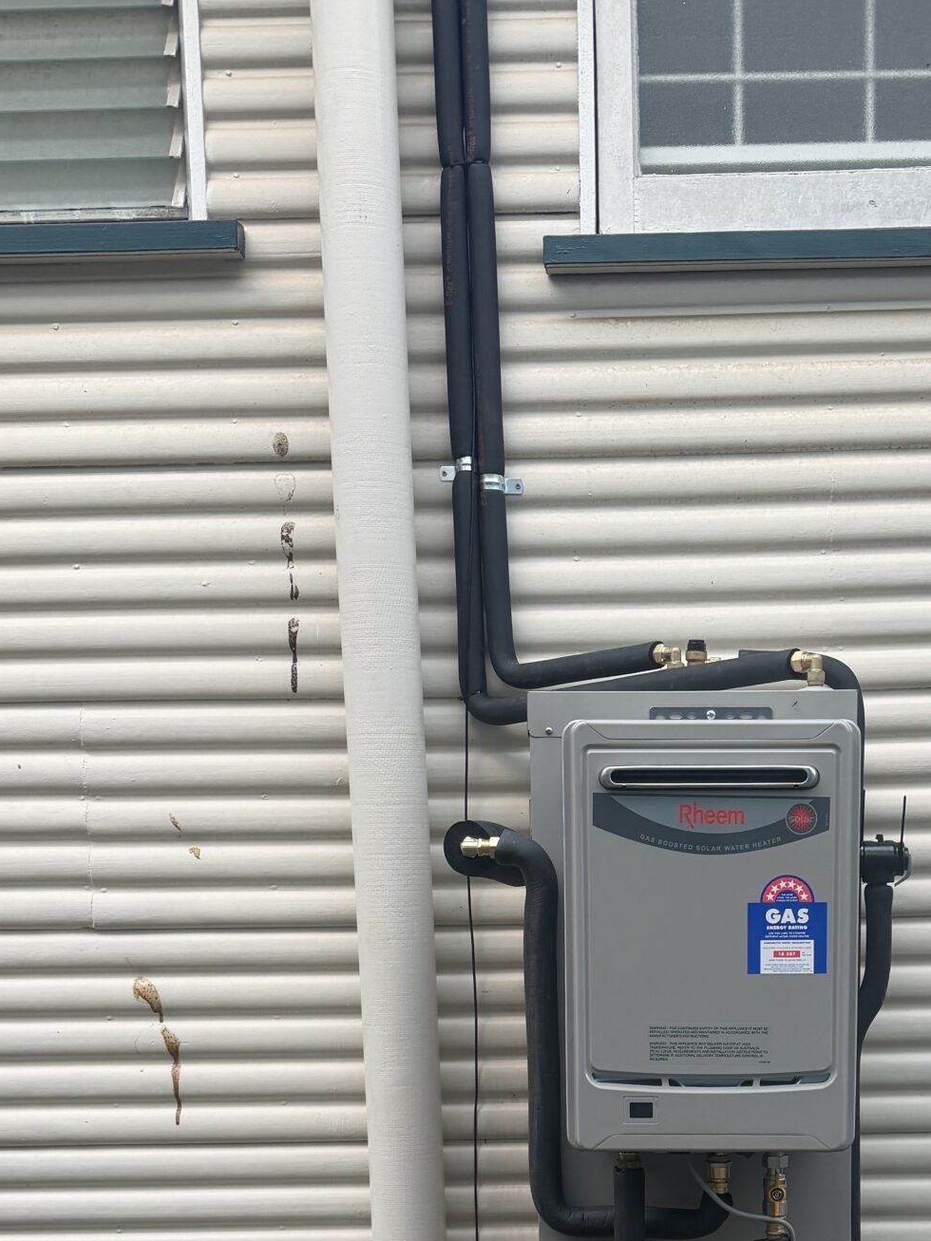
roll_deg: +0.4
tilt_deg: -9.3
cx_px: 694
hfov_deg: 30.4
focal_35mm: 47
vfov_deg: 37.9
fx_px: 1686
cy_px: 1100
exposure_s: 1/121
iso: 125
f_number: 1.78
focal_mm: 6.76
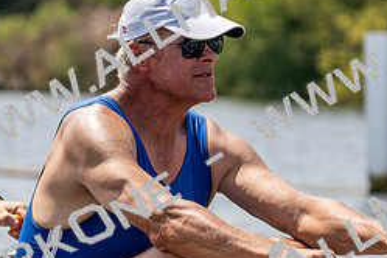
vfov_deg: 3.0
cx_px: 135
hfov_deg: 4.4
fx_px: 5009
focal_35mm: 466
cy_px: 167
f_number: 5.6
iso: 200
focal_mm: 200
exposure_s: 1/1600
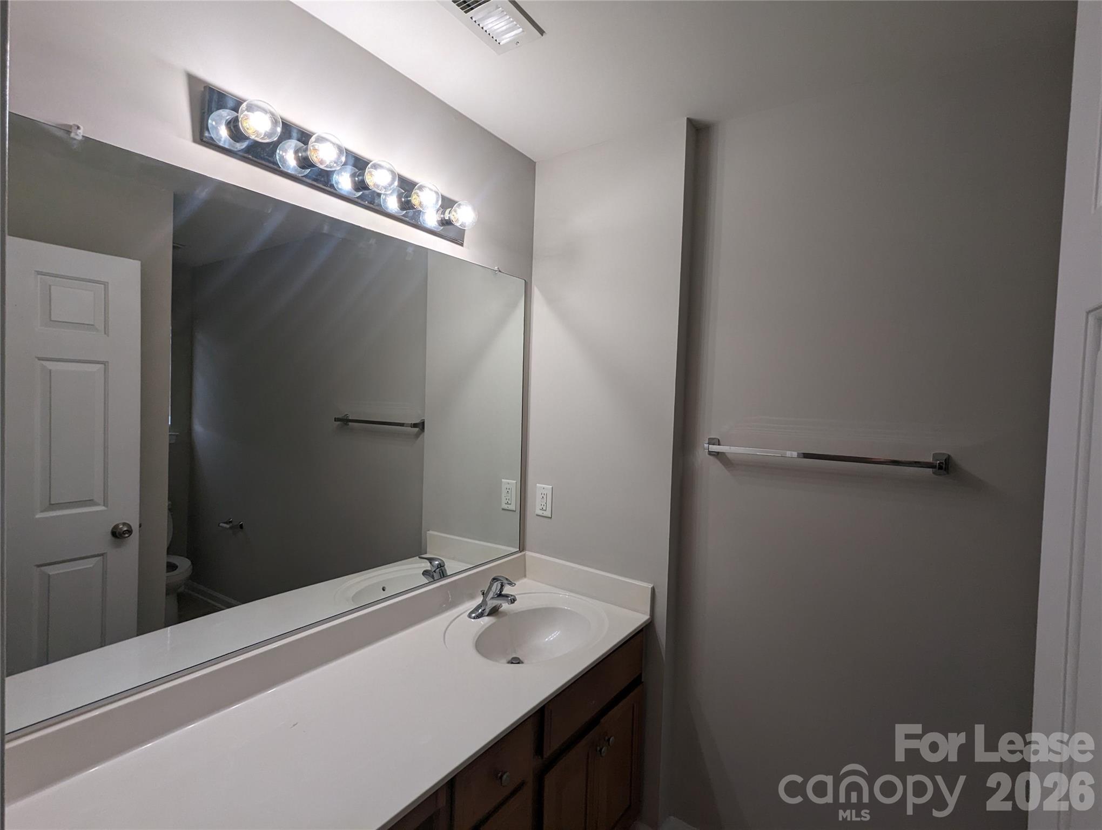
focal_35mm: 16
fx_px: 510
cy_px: 415
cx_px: 551
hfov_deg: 94.4
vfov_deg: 78.2
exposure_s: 1/120
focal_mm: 2.35
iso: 52
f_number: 2.2
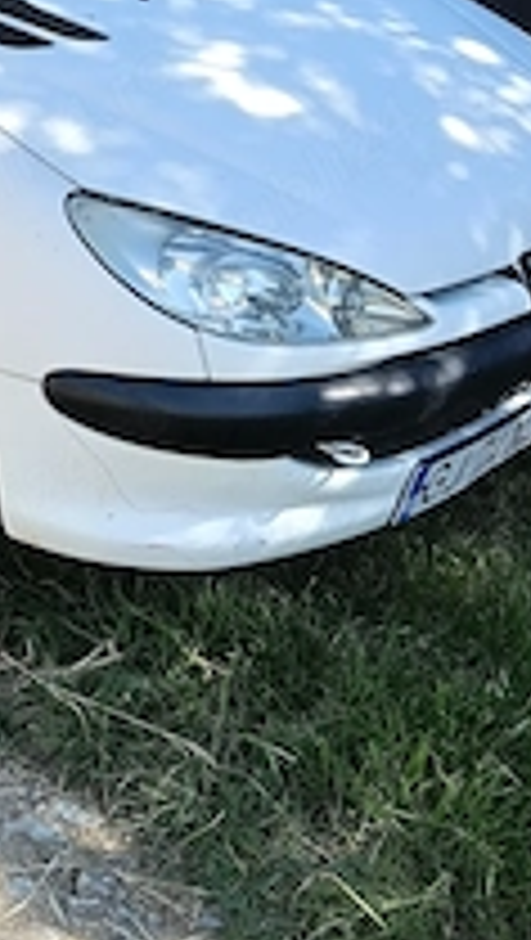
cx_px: -130
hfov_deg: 20.0
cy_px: 229
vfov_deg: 36.3
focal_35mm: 56
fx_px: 1398
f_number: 1.8
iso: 50
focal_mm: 3.98
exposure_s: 1/232
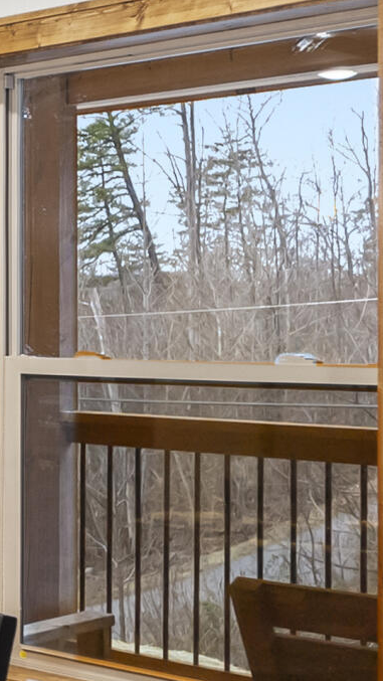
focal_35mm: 79
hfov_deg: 11.3
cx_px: -674
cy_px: 337
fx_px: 1426
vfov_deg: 26.8
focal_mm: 17
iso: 1000
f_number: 4
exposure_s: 1/10
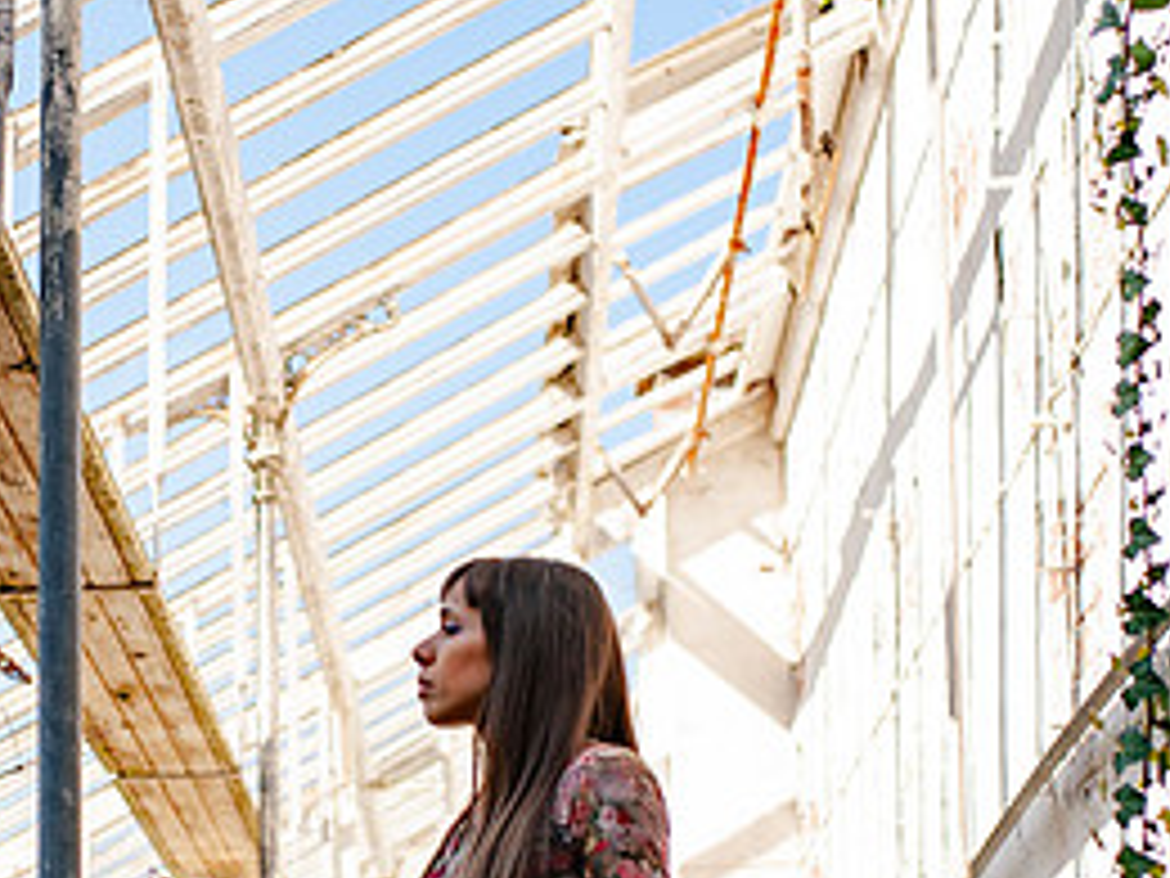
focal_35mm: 91
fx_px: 3076
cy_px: 655
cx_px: 266
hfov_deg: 21.3
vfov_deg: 16.2
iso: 320
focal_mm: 35
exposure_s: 1/2500
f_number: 2.5
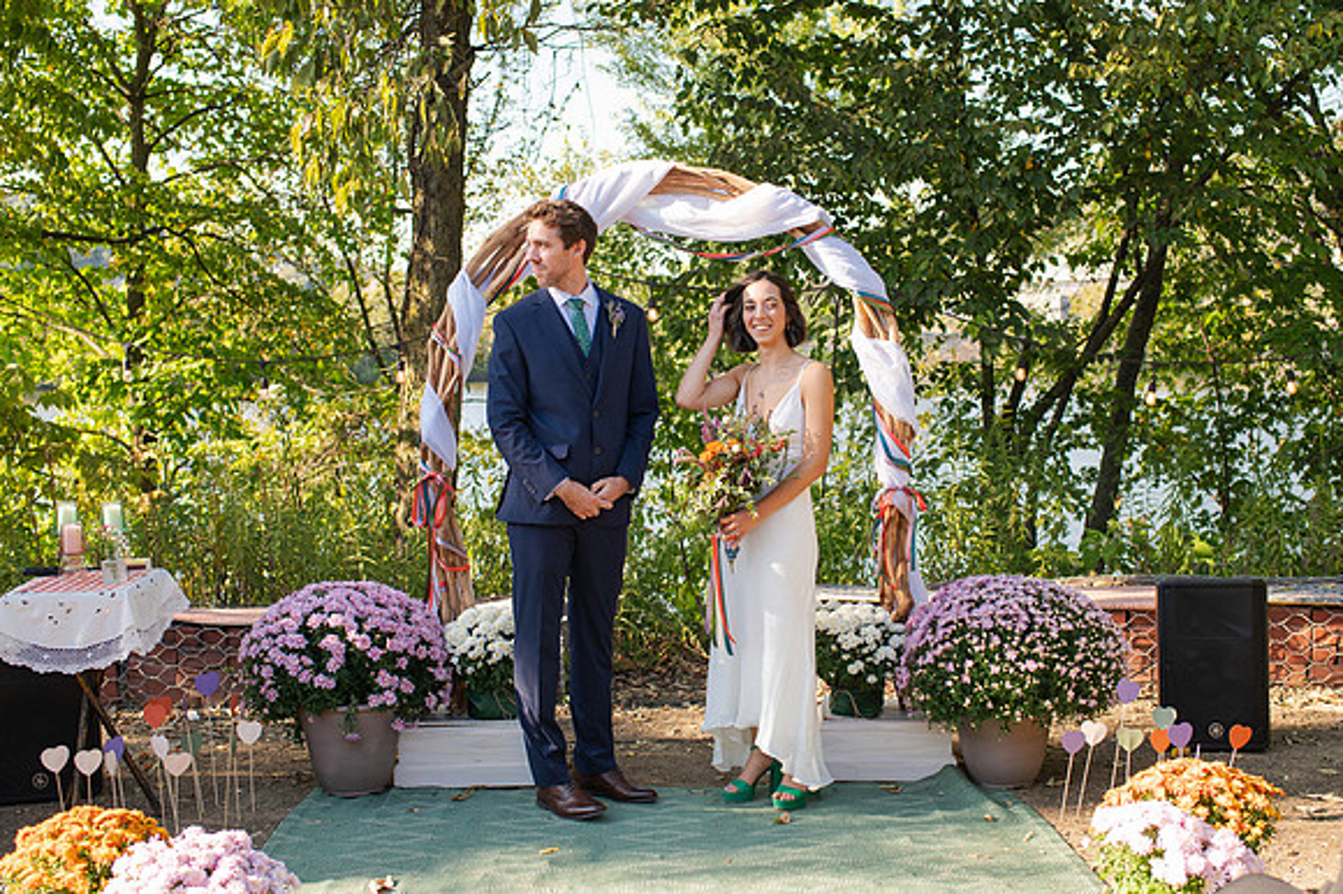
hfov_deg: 46.7
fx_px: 1555
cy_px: 450
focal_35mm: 42
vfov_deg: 32.1
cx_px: 688
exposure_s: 1/1250
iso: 500
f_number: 3.5
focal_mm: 35
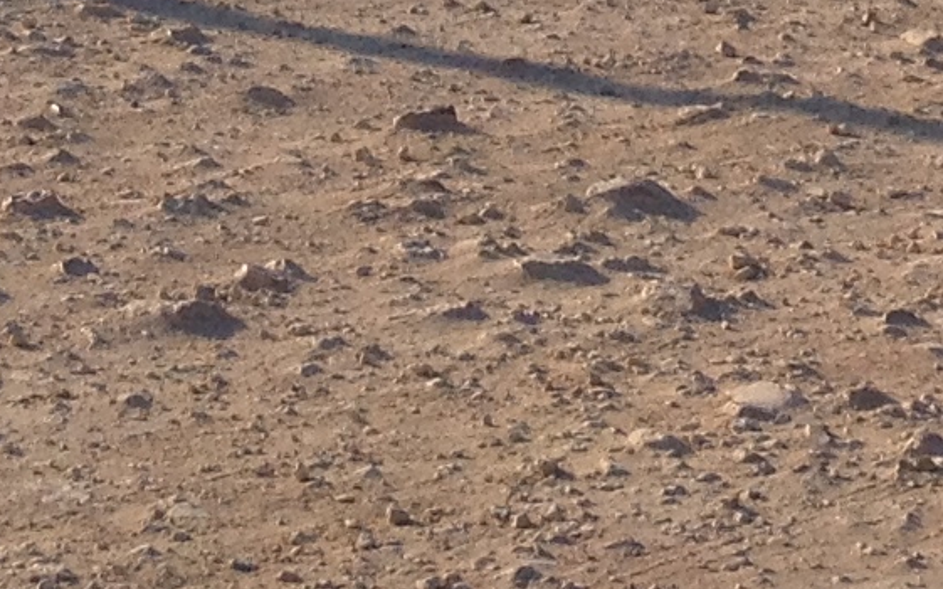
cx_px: 1430
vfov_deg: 5.7
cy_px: -1205
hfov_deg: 9.4
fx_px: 5548
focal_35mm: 216
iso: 50
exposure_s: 1/2123
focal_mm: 4.28
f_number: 2.4
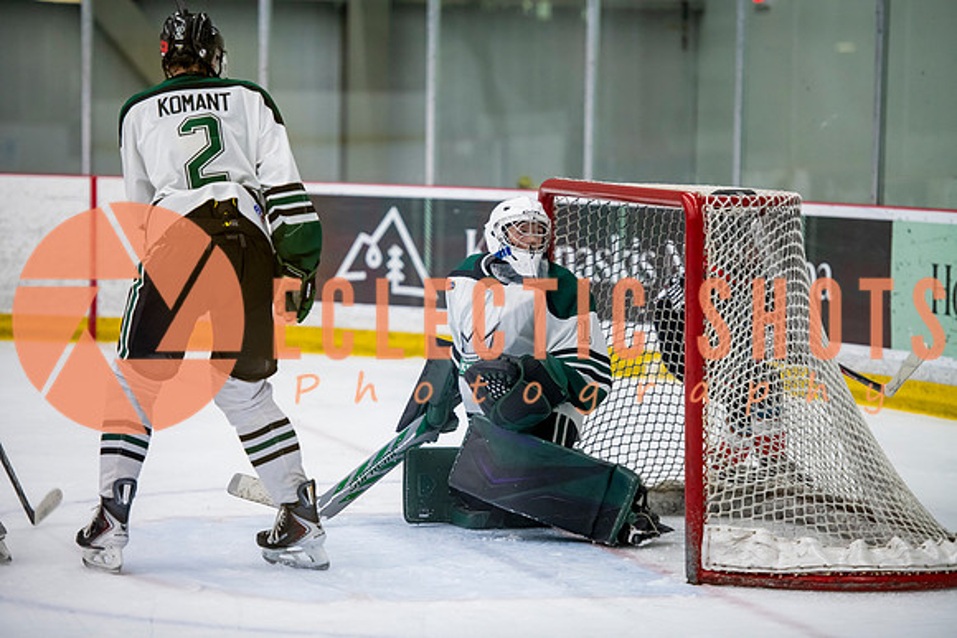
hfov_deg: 13.7
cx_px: 478
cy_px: 319
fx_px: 3988
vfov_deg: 9.2
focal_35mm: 150
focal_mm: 150
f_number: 3.2
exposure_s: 1/640
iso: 2000
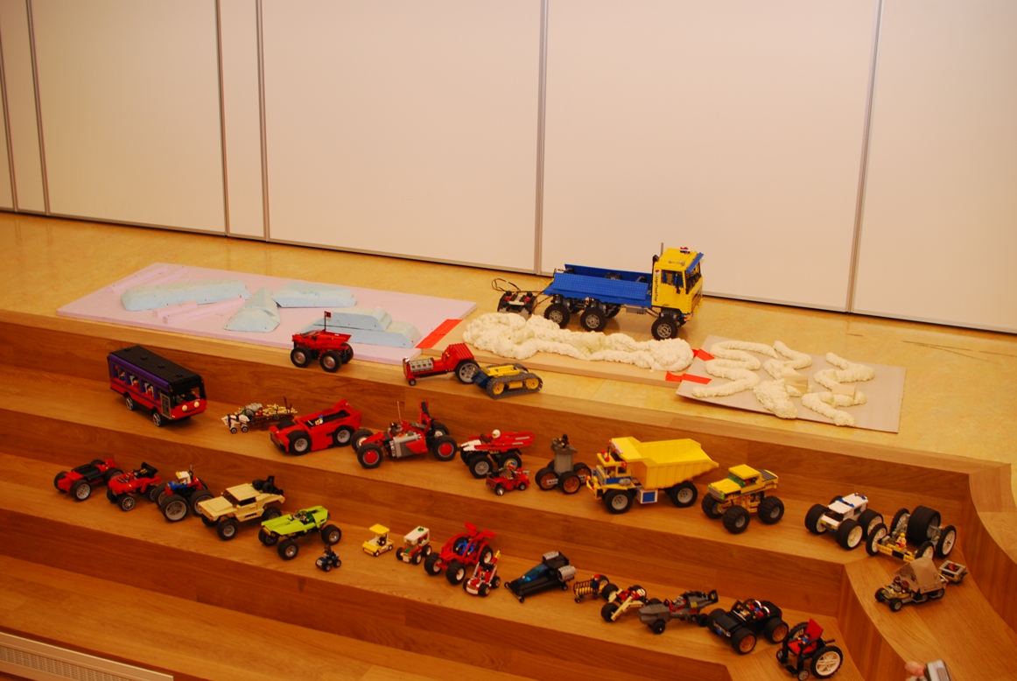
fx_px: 1273
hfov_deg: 43.6
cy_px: 340
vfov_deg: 29.9
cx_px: 508
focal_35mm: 45
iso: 125
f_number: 4
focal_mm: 30
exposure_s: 1/30
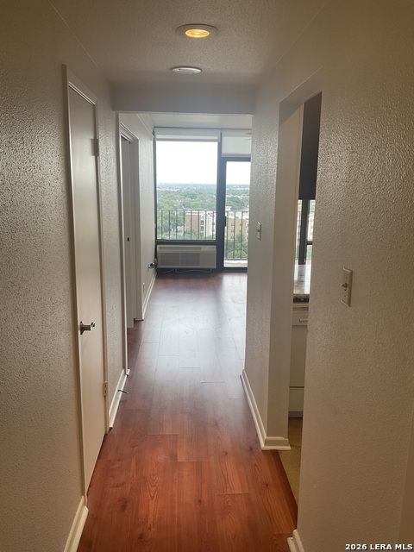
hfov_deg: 48.2
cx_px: 207
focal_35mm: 29
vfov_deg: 61.7
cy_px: 276
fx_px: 462
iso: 32
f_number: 1.8
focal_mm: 3
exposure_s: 1/120
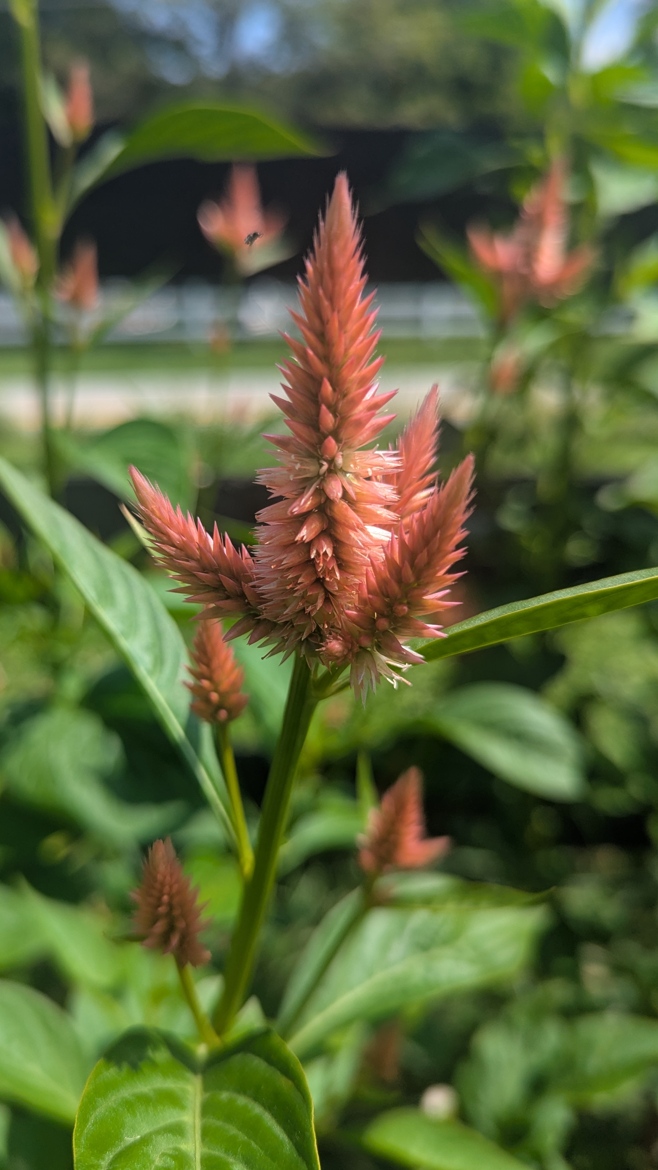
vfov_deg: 69.9
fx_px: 837
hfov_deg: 42.7
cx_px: 259
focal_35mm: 27
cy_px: 584
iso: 43
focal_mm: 6.81
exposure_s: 1/1508
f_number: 1.85
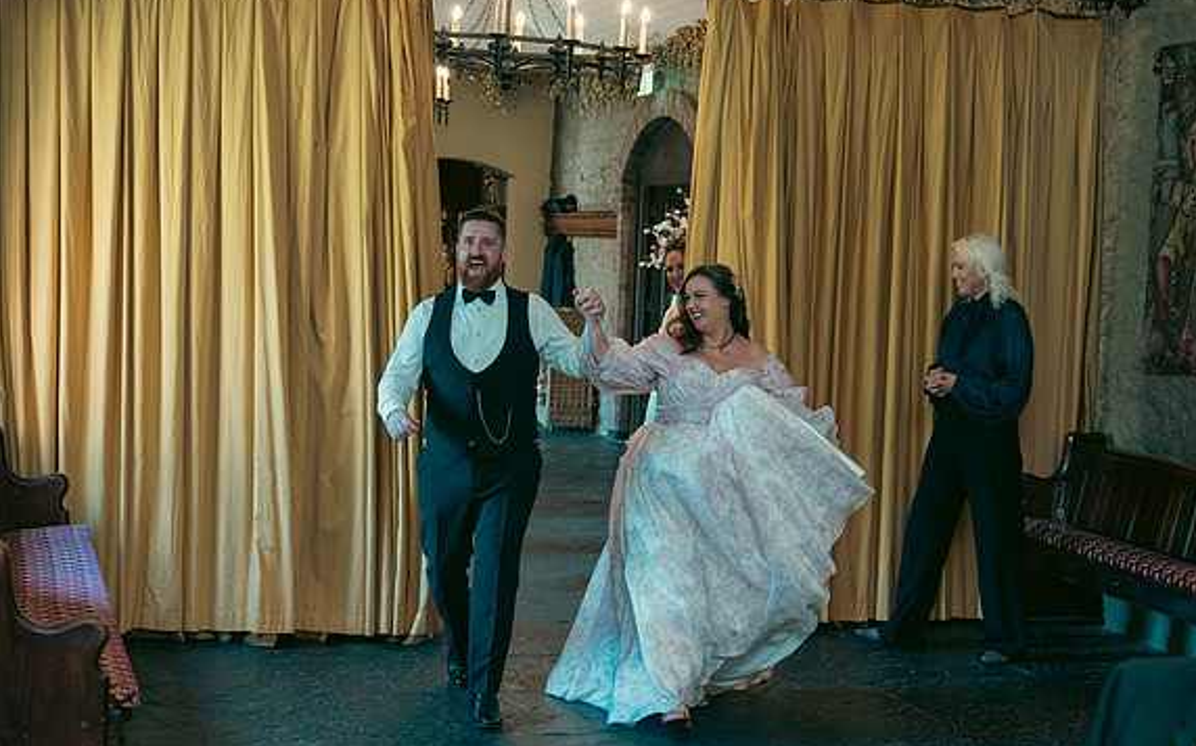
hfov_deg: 34.0
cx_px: 604
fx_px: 1955
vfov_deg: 21.6
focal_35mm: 60
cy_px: 390
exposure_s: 1/160
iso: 2500
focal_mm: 58
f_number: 3.5
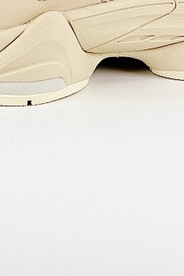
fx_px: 690
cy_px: -62
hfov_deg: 15.1
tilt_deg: -7.4
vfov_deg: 21.0
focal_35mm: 90
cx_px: 25
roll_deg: +1.4
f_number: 1.5
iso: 50
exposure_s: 1/1100
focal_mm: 5.7
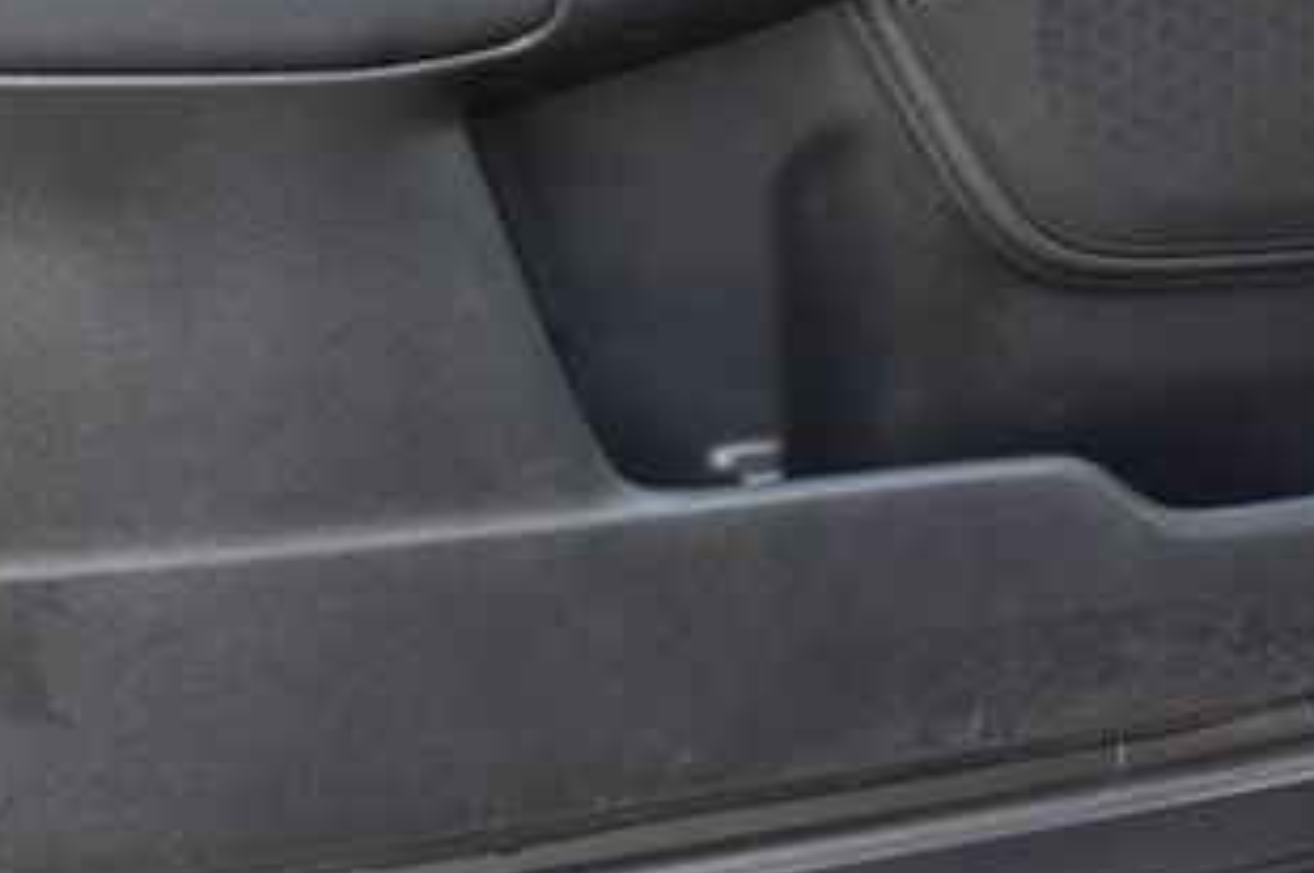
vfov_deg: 21.2
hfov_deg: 32.4
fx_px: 2261
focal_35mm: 62
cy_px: 38
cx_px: 555
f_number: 6.3
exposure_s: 1/15
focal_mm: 20
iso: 1100
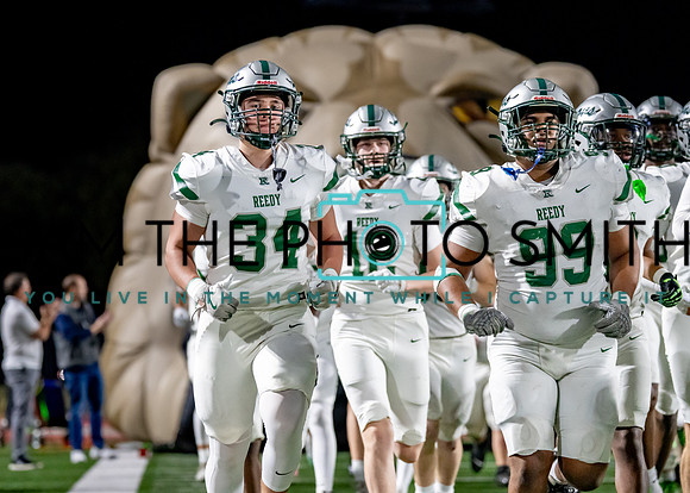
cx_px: 216
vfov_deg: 9.4
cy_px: 198
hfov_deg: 13.1
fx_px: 2995
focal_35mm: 153
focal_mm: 111
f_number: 2.8
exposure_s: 1/1250
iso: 4000
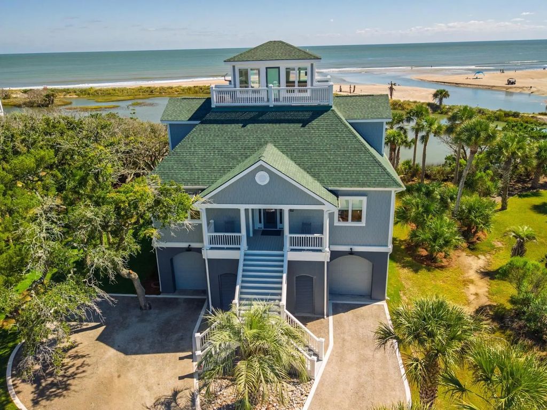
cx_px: 274
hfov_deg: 71.6
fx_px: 379
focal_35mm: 24
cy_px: 205
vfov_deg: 56.8
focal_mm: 8.67
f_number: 1.8
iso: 100
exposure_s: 1/100
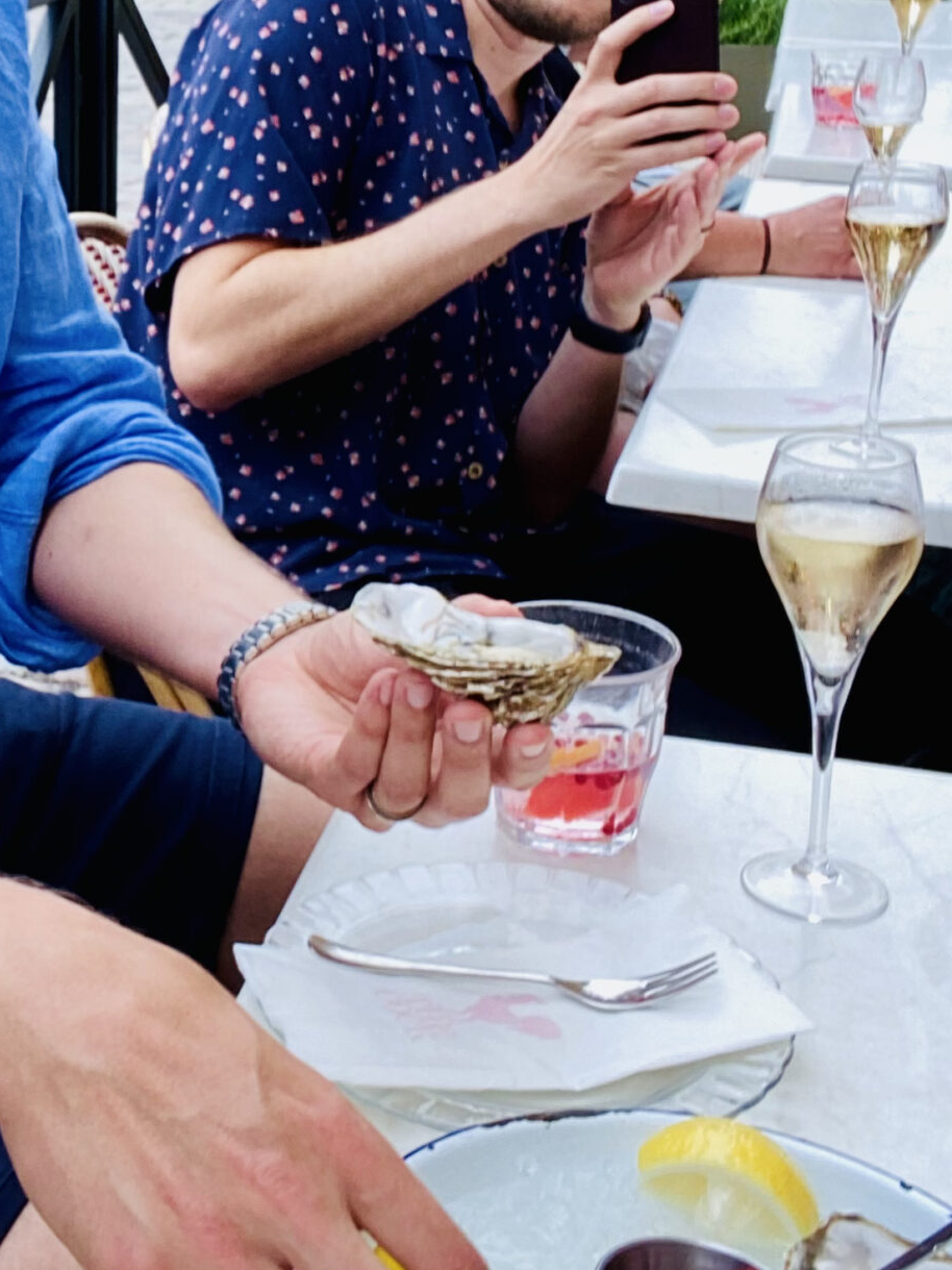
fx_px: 2311
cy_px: 318
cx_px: -37
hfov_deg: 22.3
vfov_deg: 30.2
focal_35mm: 63
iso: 64
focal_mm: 2.71
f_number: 2.2
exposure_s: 1/100
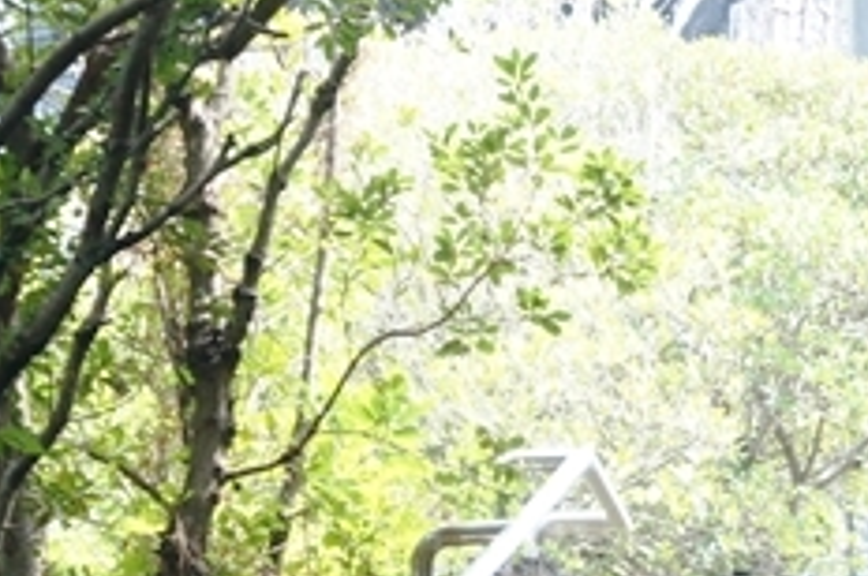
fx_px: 6615
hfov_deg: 7.5
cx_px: 662
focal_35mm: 275
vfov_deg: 5.0
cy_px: 196
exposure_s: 1/160
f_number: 5
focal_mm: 53
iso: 640
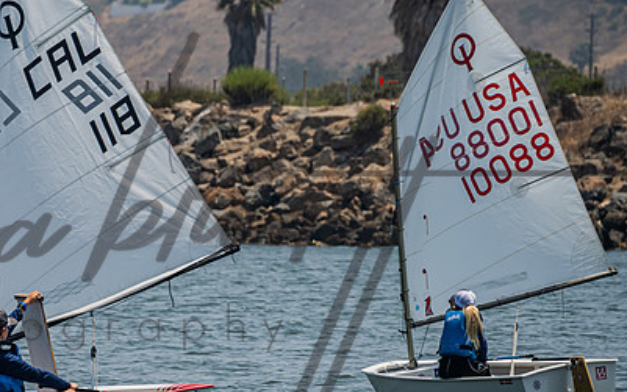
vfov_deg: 2.6
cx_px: 117
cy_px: 226
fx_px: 8496
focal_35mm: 497
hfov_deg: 4.2
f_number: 8
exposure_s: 1/1250
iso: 320
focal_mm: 270
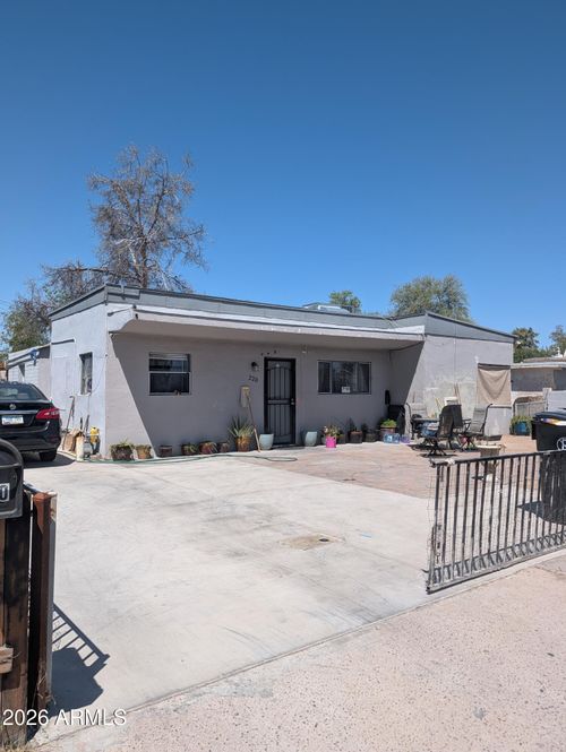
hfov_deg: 56.9
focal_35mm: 24
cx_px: 283
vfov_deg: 71.5
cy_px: 376
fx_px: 522
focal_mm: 6.9
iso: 24
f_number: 1.68
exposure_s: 1/1435
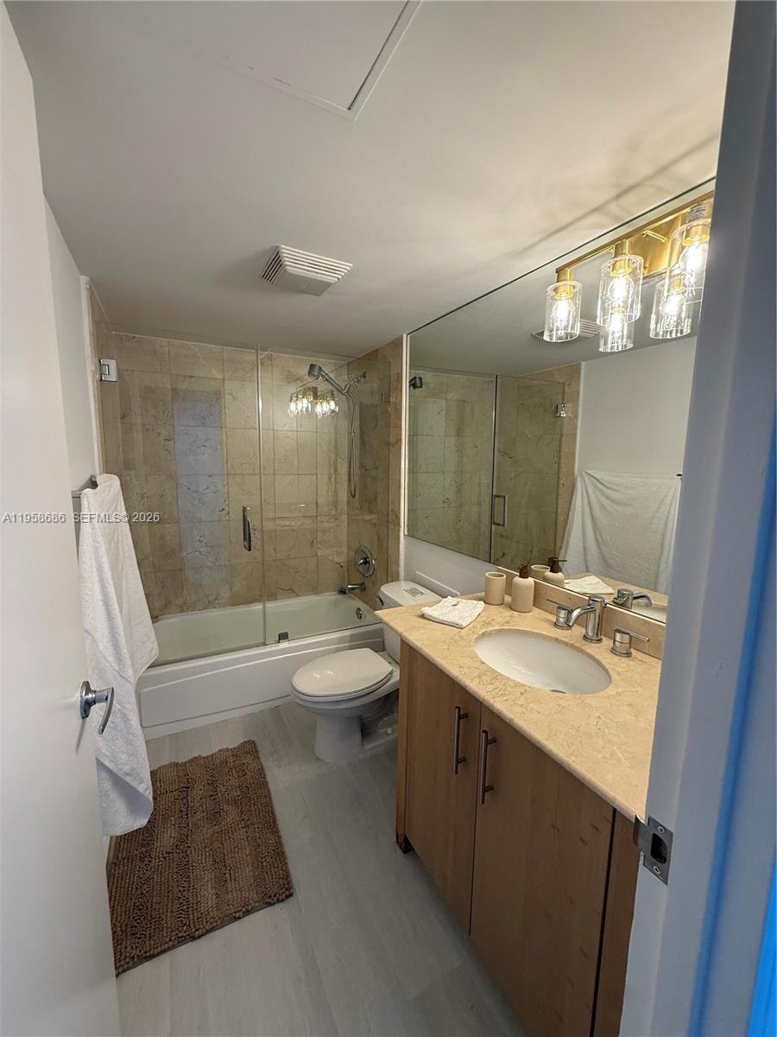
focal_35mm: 14
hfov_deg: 85.7
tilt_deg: -7.0
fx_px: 419
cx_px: 388
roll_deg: -1.8
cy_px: 518
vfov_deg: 102.1
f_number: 2.2
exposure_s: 1/120
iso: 160
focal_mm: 2.22
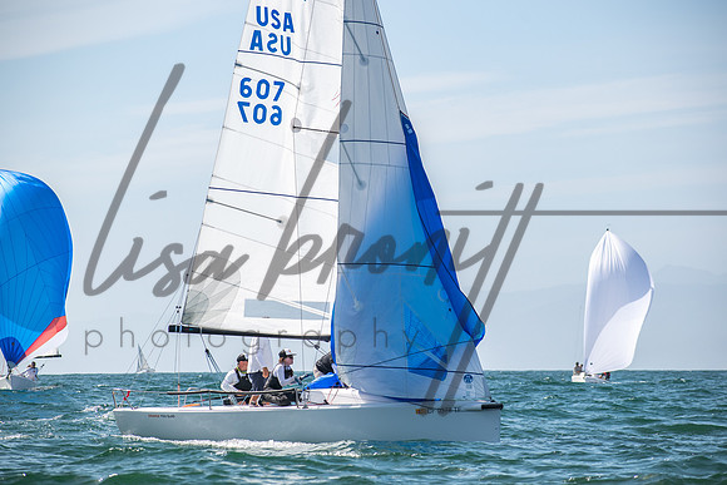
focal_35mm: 187
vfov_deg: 7.3
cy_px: 242
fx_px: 3783
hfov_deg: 11.0
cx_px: 368
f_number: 6.3
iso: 200
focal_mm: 122
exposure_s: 1/1000
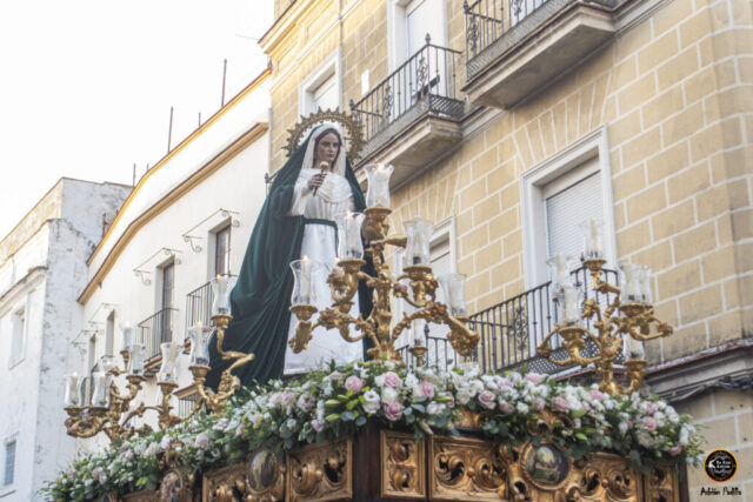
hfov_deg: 36.9
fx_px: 1130
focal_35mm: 54
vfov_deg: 25.1
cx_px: 376
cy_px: 251
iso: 800
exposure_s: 1/80
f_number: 5
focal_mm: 36
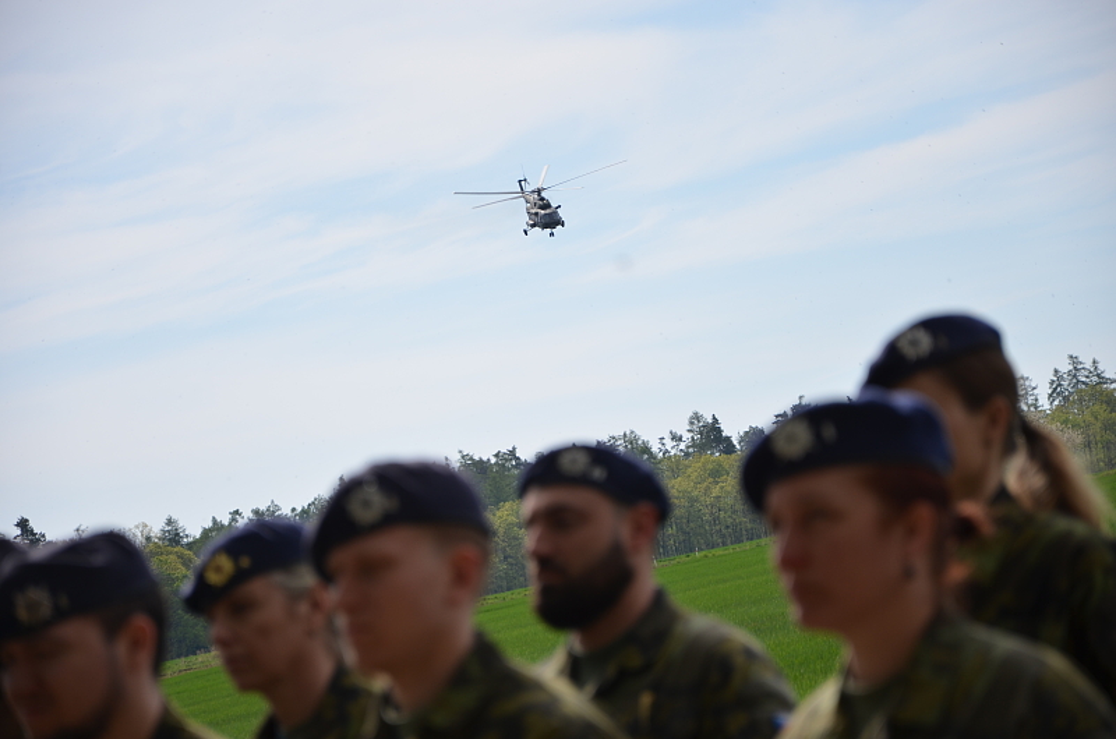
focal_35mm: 158
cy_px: 370
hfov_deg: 13.1
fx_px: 4873
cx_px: 558
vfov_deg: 8.7
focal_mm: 105
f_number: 5.6
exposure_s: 1/640
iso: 100
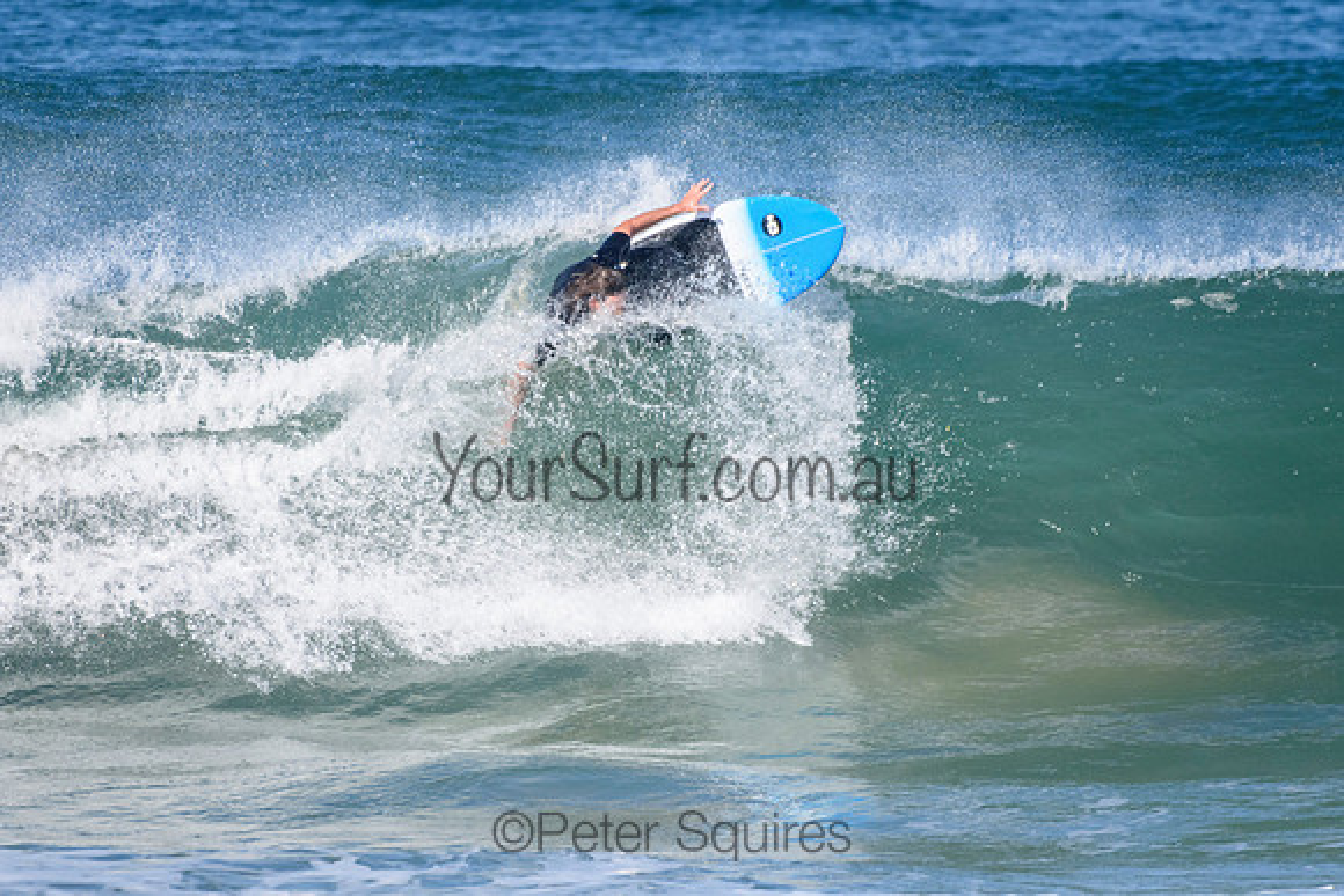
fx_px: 28009
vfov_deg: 1.8
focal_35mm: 750
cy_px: 448
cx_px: 672
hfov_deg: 2.7
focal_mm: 500
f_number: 5.6
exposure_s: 1/4000
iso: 800
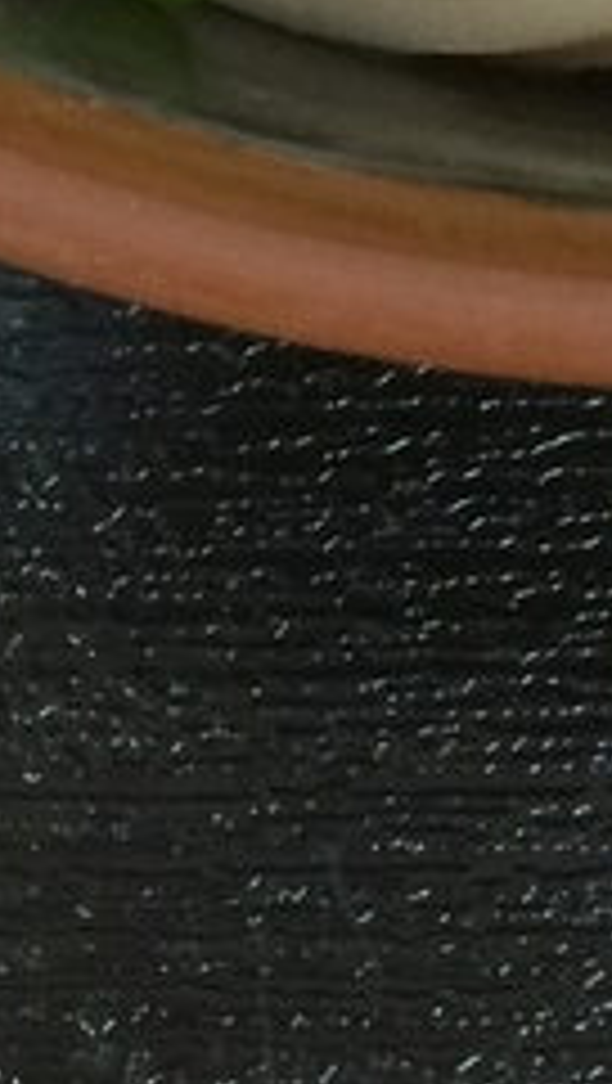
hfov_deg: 7.7
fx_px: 4518
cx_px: 536
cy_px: -1129
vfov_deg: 12.1
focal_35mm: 157
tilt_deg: -64.9
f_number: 2.2
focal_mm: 4.15
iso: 125
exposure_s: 1/30
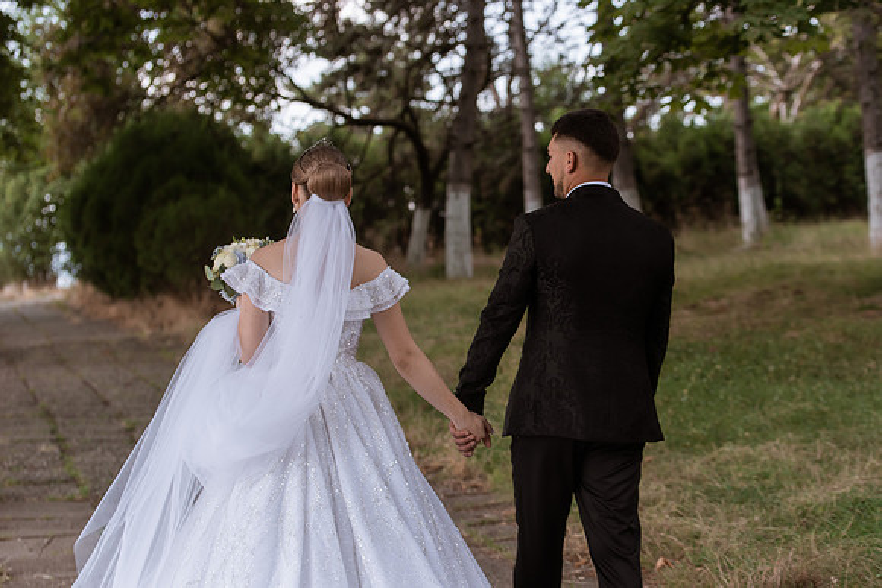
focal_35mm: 90
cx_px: 441
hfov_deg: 22.6
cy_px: 294
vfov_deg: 15.2
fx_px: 2205
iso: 125
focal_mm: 90
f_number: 5
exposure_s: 1/800
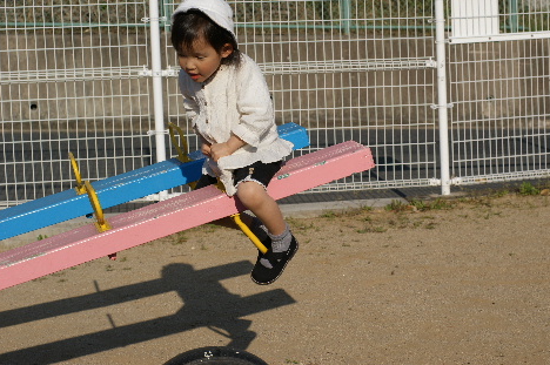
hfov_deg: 25.4
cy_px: 175
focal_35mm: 80
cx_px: 285
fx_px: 1221
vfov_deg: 17.0
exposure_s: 1/800
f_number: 6.3
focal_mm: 50
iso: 100
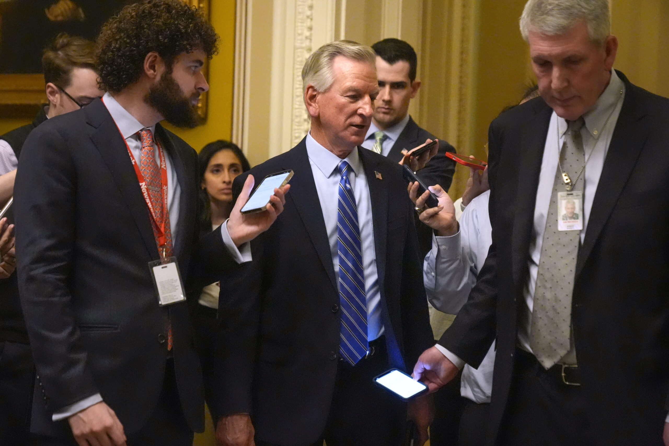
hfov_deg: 29.7
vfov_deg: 20.0
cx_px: 334
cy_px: 223
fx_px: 1264
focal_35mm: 68
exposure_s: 1/320
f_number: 2.8
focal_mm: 68
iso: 12800
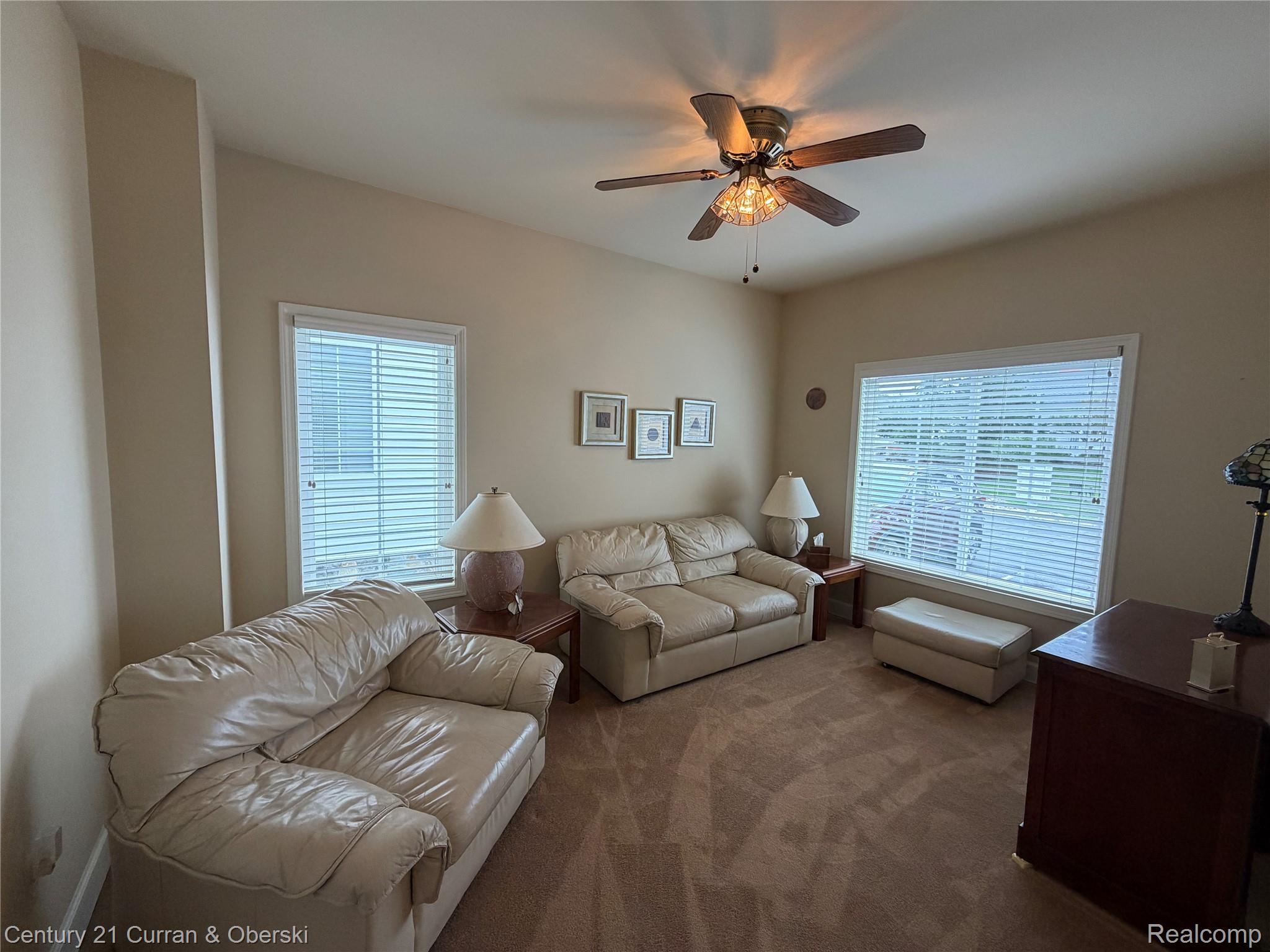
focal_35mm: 14
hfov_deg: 102.1
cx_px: 635
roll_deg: -1.0
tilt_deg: -4.5
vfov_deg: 85.7
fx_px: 514
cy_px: 476
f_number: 2.2
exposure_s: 1/120
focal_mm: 2.22
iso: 125
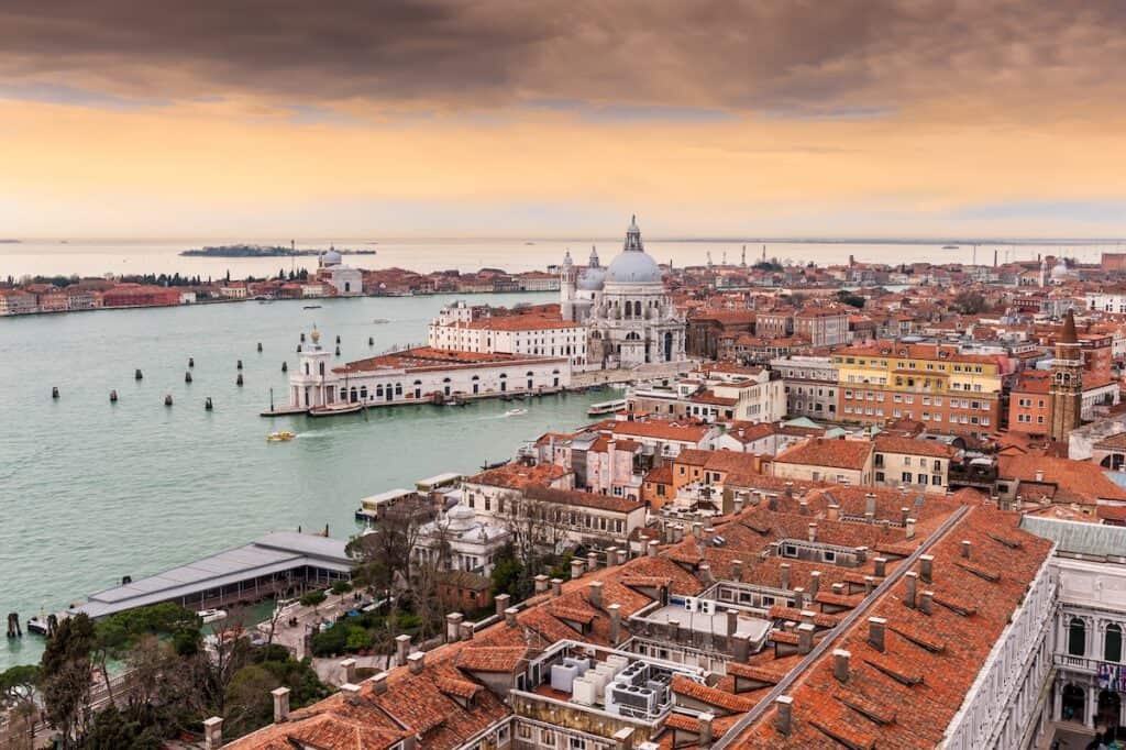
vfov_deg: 37.8
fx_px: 1094
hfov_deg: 54.4
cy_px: 375
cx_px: 563
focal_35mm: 35
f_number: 9
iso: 200
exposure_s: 1/320
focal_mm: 35
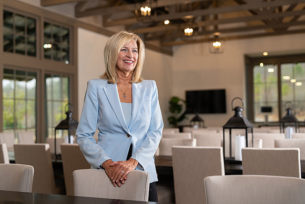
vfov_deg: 27.0
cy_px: 102
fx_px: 424
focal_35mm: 50
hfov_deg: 39.6
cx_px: 152
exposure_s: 1/160
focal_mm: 50
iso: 250
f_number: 2.2
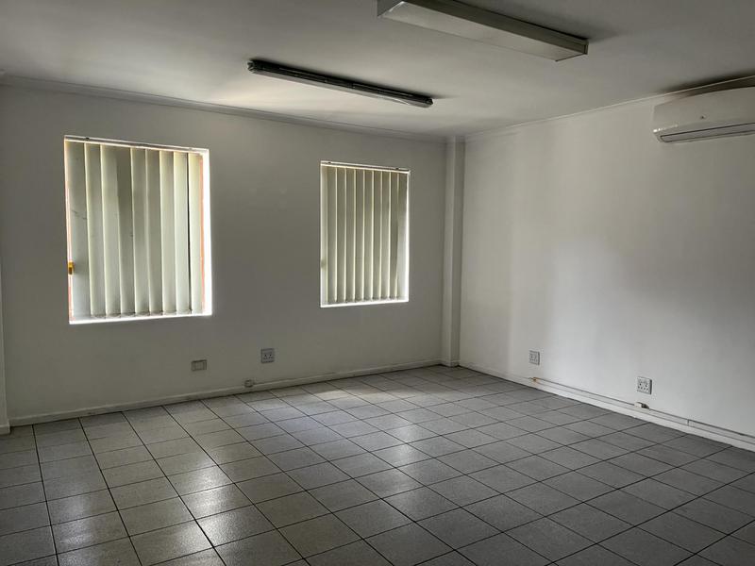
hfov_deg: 67.3
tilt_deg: -2.1
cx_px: 378
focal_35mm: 26
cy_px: 283
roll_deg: -1.1
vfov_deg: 53.1
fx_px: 567
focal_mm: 5.1
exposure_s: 1/60
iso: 160
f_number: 1.6
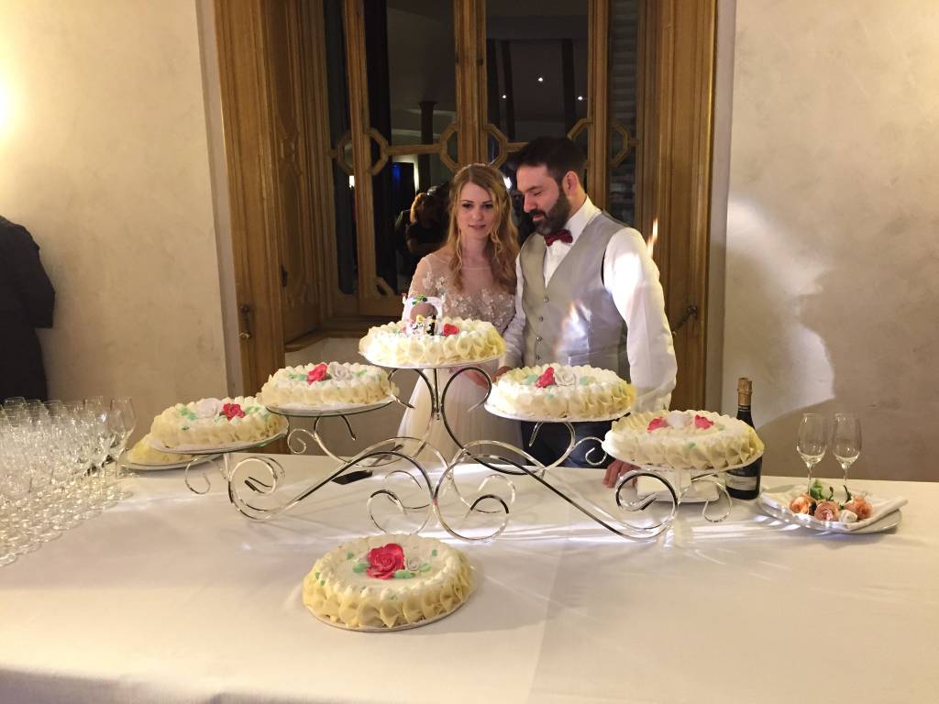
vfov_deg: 48.2
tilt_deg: -10.8
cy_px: 352
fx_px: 787
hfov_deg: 61.7
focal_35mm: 29
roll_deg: +1.8
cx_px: 470
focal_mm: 4.15
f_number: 2.2
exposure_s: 1/33
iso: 200
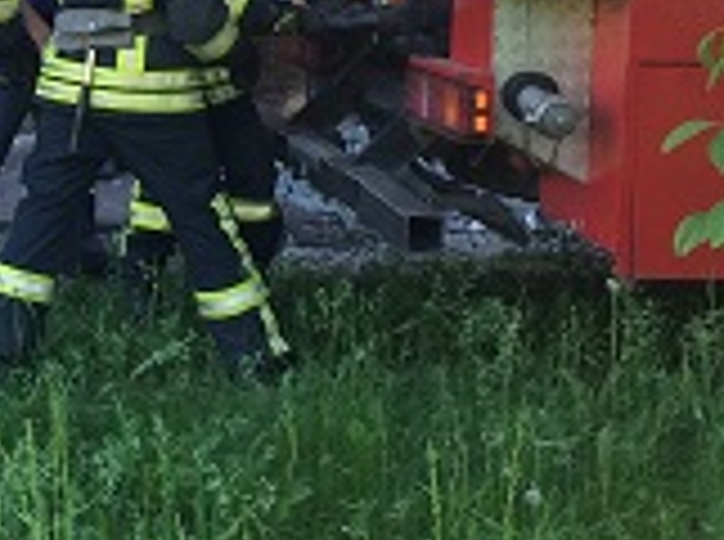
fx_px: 2296
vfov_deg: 13.3
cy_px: 34
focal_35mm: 110
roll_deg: +0.7
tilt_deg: -9.2
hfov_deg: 17.1
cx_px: -148
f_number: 2.2
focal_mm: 4.15
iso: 40
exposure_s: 1/100
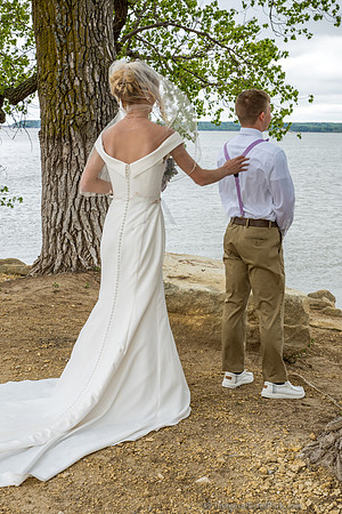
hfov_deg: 33.4
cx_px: 171
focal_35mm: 40
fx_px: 570
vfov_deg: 48.5
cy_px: 257
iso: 100
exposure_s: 1/100
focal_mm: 40
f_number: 8
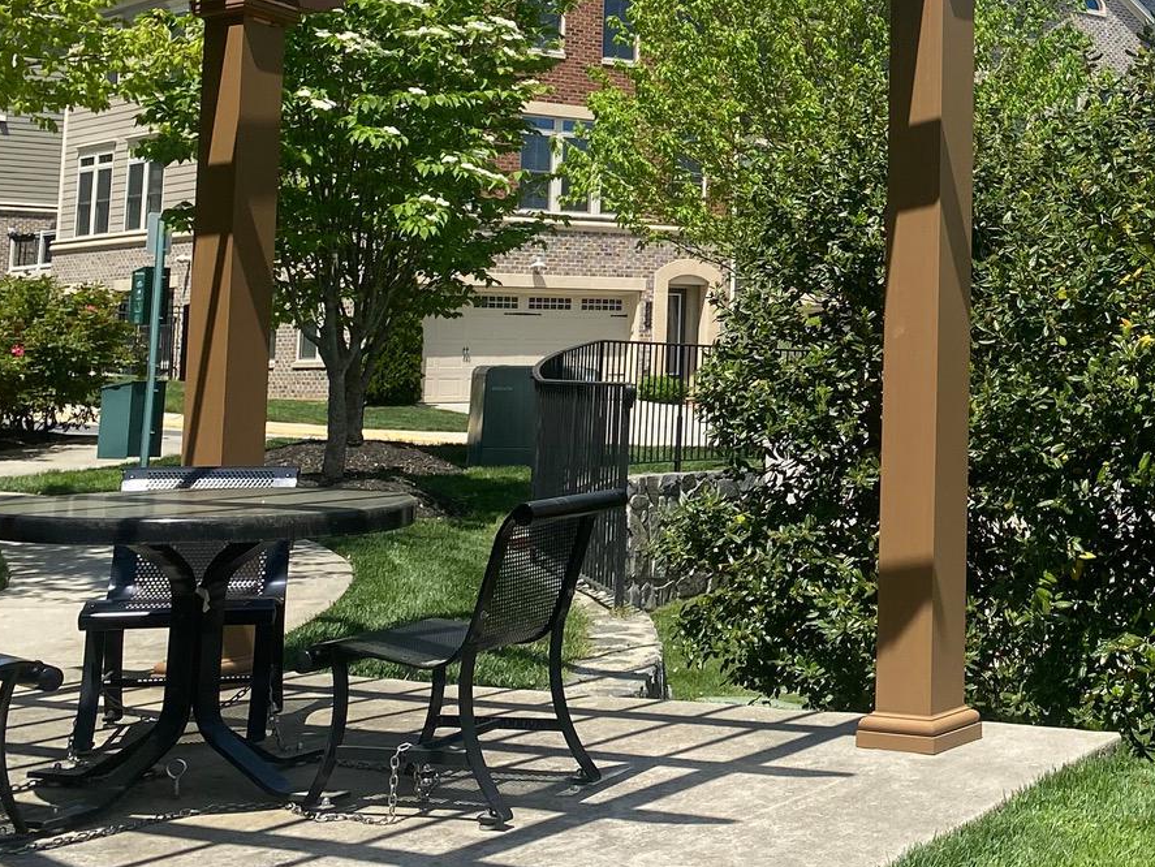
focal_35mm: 60
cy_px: 142
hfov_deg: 30.2
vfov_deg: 24.0
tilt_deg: +7.5
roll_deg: +0.9
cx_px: 1129
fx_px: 2003
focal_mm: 4.25
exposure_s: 1/2625
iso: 32
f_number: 1.8
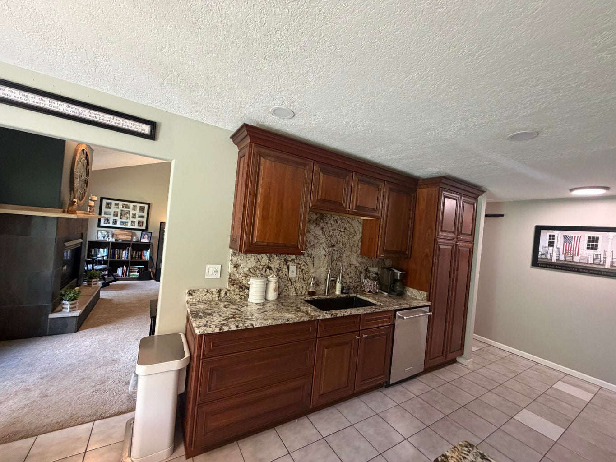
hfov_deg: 102.1
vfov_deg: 85.7
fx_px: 249
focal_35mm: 14
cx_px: 308
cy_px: 231
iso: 400
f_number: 2.2
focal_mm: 2.22
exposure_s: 1/60
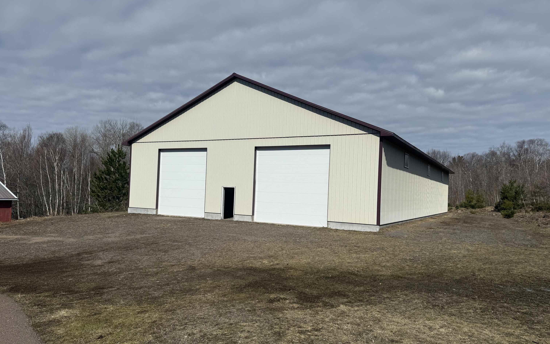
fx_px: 390
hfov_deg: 70.4
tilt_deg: +2.0
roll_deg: -1.9
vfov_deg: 47.6
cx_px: 277
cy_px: 183
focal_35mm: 26
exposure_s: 1/11905
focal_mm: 6.76
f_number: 1.78
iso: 80
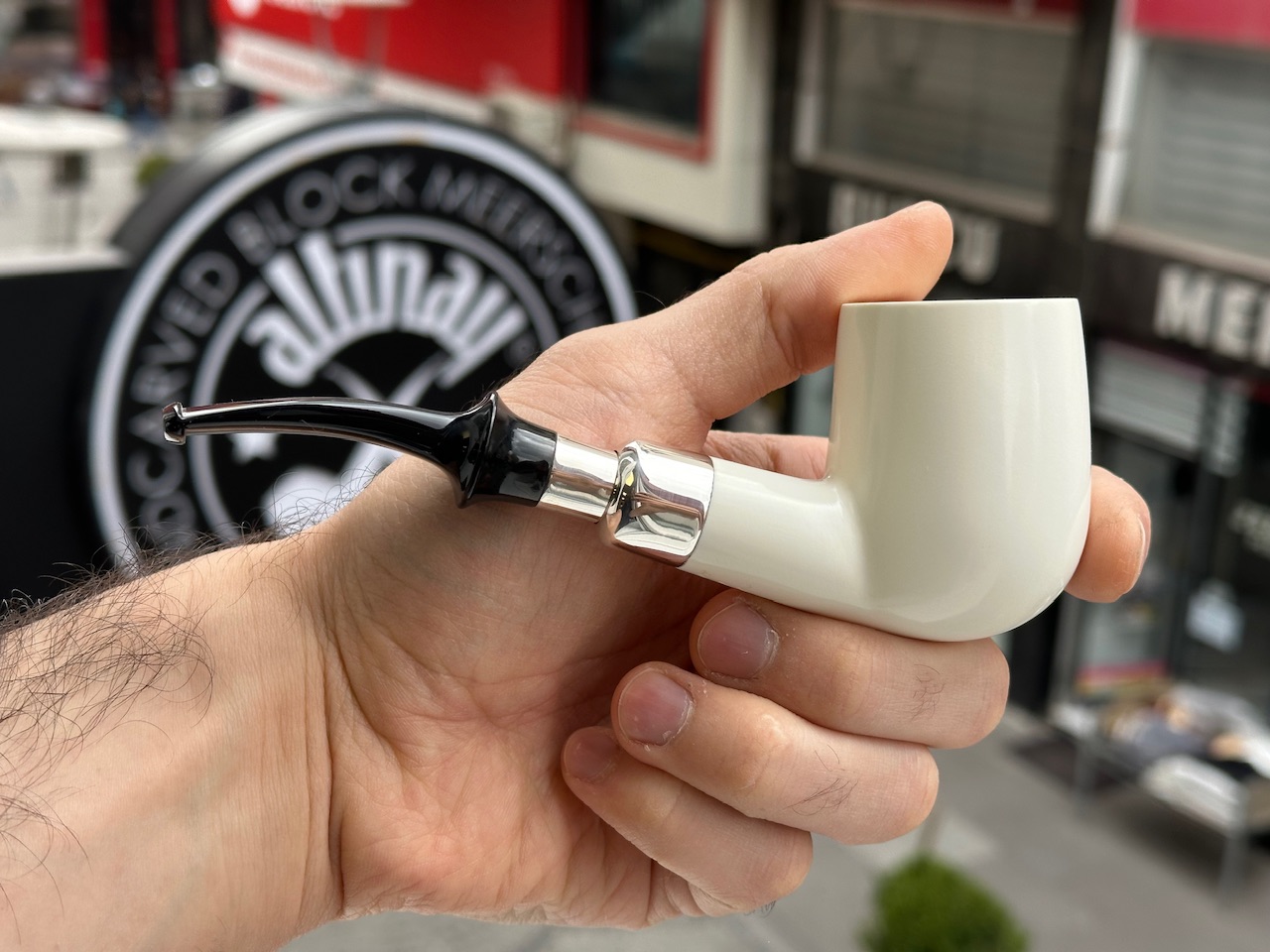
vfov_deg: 30.3
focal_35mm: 48
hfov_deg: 39.7
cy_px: 476
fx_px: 1761
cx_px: 635
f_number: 1.78
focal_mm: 6.86
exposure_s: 1/668
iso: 64
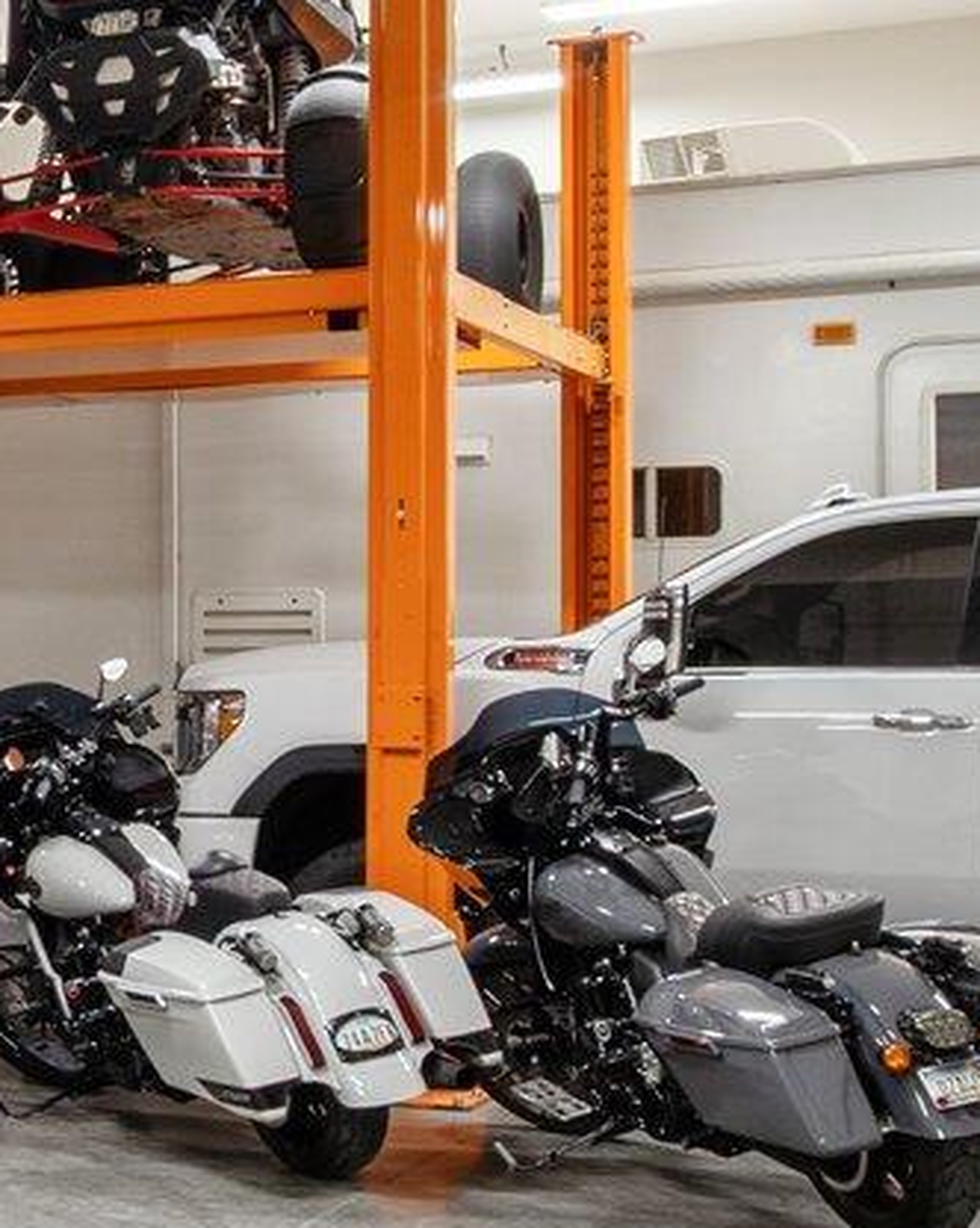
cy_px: 689
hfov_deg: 15.9
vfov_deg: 25.7
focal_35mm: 74
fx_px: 2687
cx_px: -1018
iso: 250
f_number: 11
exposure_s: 1/8
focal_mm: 16
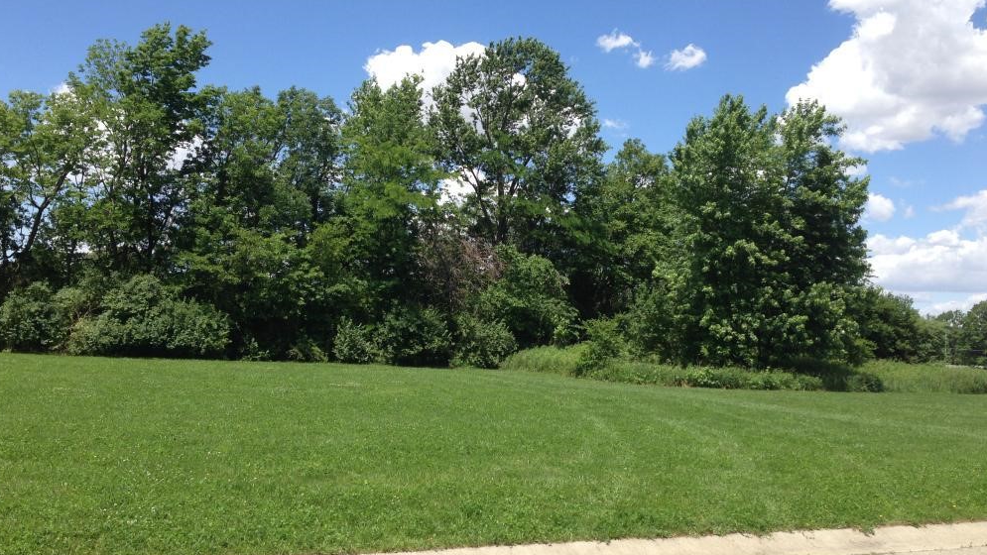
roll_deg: -4.0
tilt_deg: +4.1
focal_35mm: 37
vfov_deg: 32.0
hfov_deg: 54.0
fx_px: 968
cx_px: 481
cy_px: 293
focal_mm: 4.12
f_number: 2.4
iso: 50
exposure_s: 1/1205
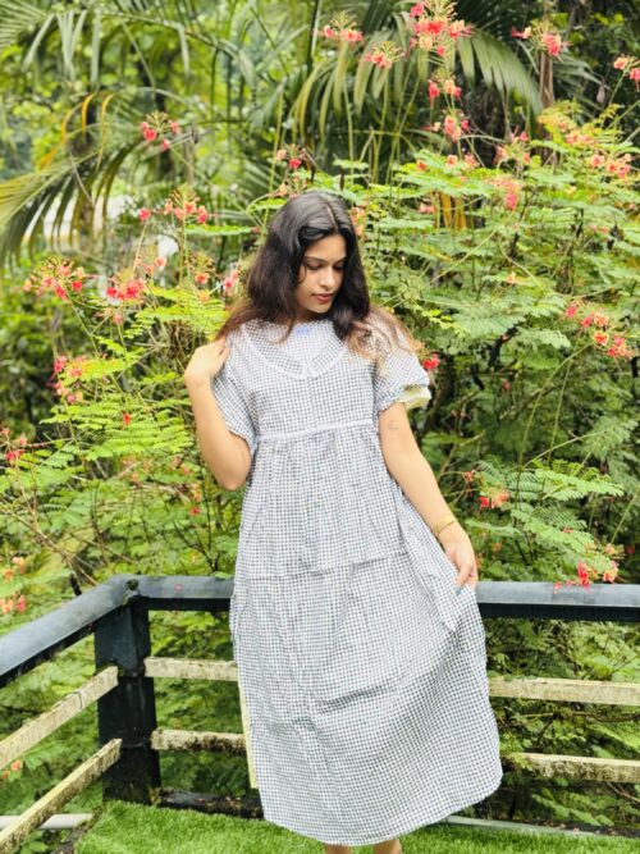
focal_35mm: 48
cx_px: 320
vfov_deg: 39.7
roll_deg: +3.1
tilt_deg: -7.3
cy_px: 427
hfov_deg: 30.3
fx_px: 1184
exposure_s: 1/645
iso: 64
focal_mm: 6.76
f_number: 1.78
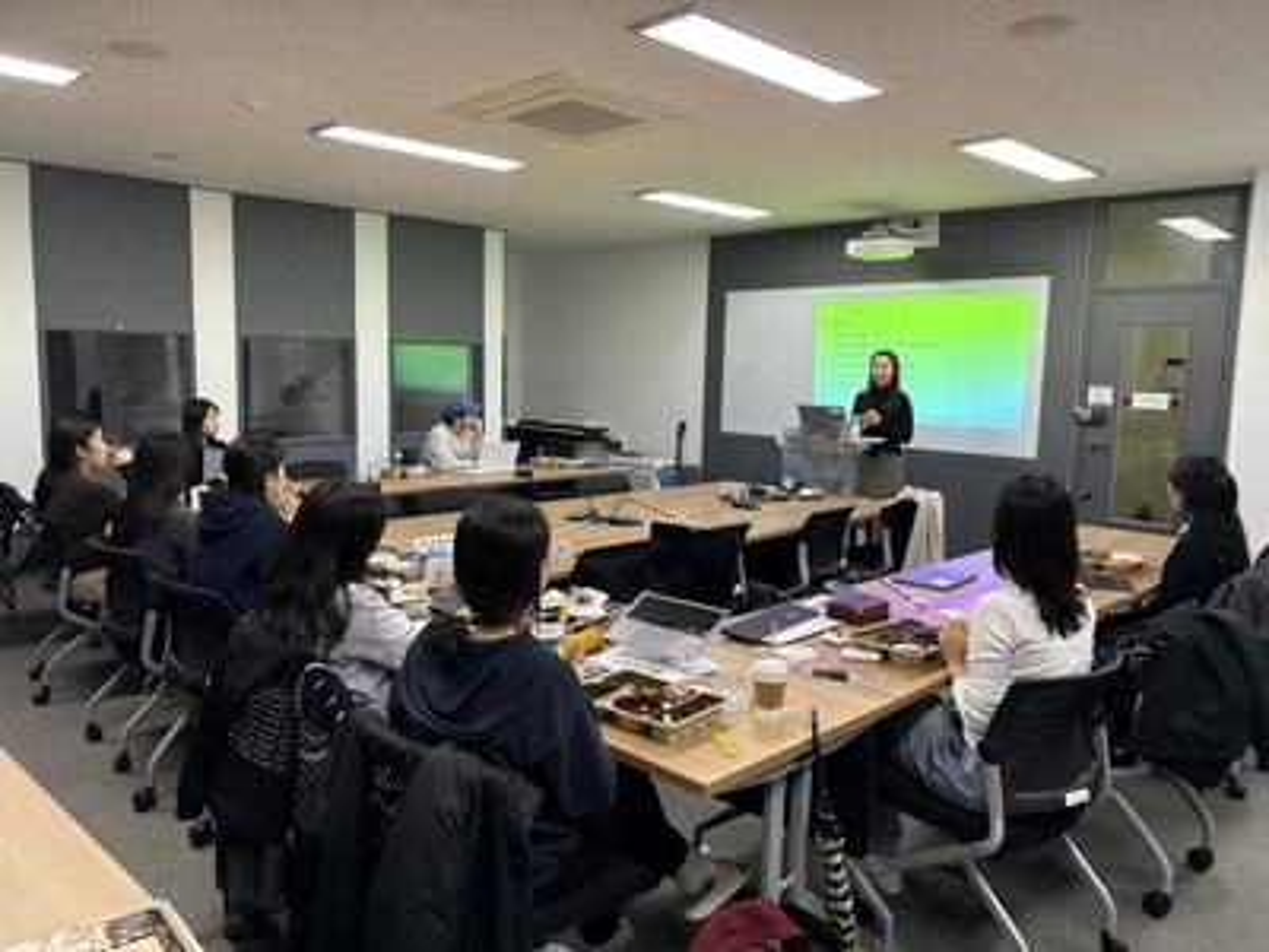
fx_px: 953
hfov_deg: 67.3
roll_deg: -0.6
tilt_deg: -6.0
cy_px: 476
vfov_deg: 53.1
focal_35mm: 26
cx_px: 634
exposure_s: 1/120
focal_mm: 5.96
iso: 200
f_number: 1.6
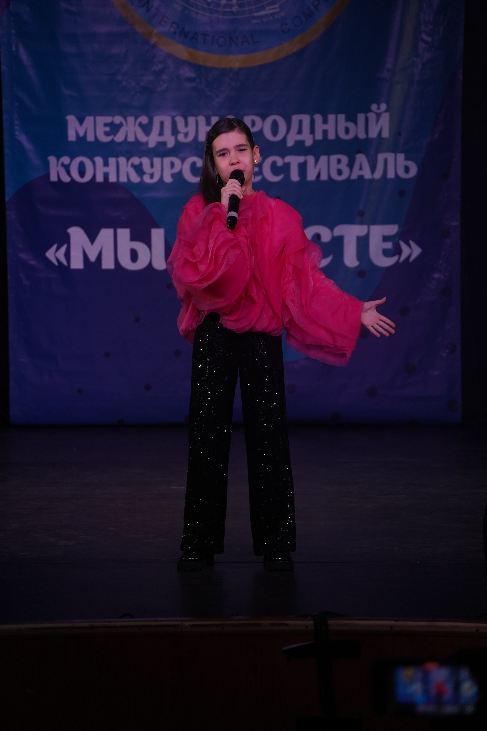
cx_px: 244
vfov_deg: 11.1
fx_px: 3754
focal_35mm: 185
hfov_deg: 7.4
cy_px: 366
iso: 1600
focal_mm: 185
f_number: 5.6
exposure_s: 1/250
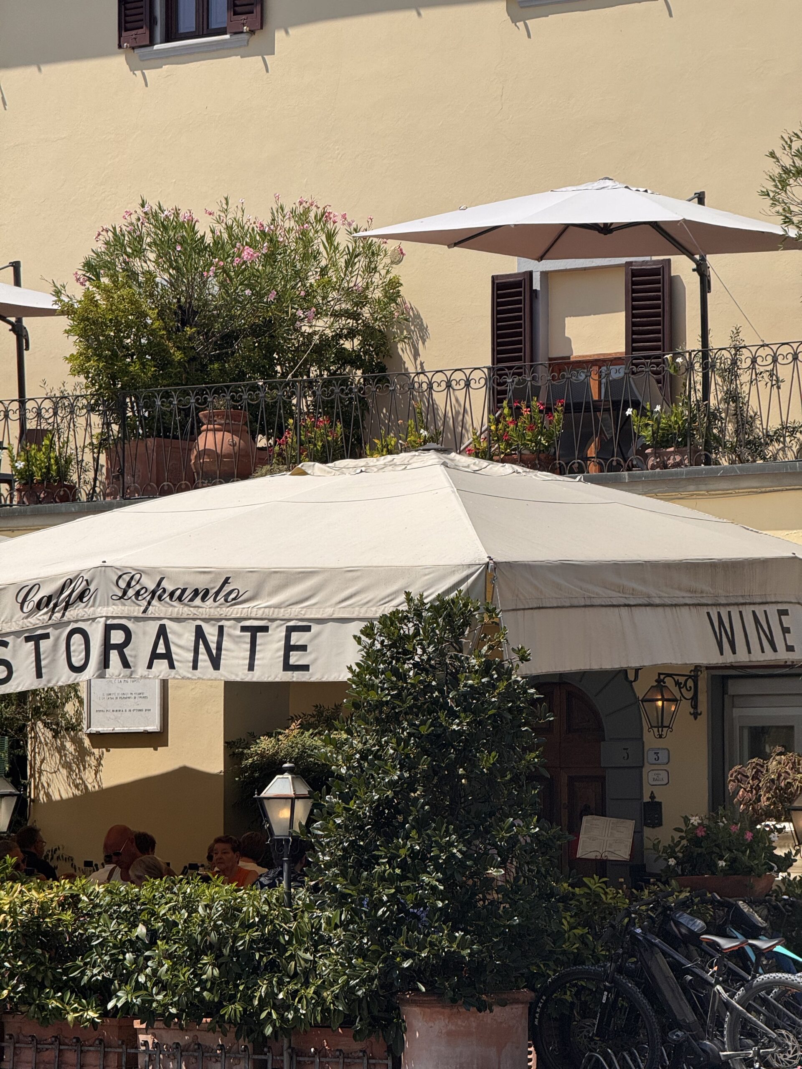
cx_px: 401
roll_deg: -0.1
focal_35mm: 120
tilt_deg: +5.2
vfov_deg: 16.4
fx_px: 3707
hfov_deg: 12.3
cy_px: 534
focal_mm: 15.66
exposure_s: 1/2525
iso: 50
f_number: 2.8
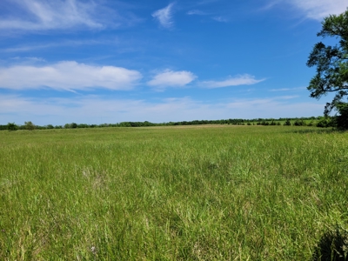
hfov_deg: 67.3
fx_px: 261
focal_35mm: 26
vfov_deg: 53.1
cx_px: 174
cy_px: 130
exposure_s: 1/3707
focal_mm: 5.4
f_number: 1.8
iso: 40
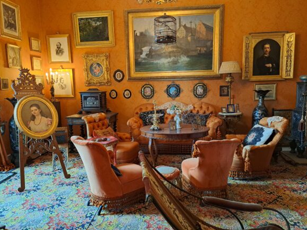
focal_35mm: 25
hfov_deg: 69.4
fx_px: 222
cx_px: 150
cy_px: 111
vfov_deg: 54.9
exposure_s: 1/50
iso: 320
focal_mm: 5.23
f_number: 1.8
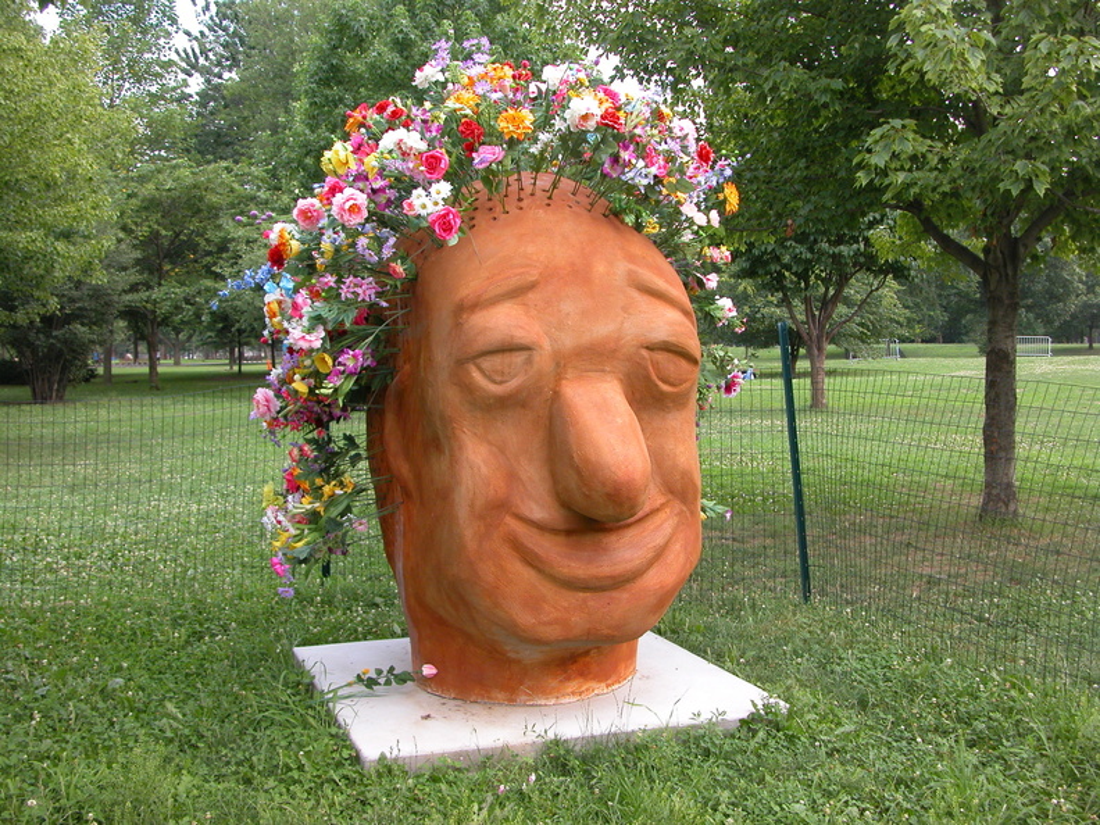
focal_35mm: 39
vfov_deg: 36.8
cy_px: 412
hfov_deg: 47.9
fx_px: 1239
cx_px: 550
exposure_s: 1/118
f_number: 3.2
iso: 100
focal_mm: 10
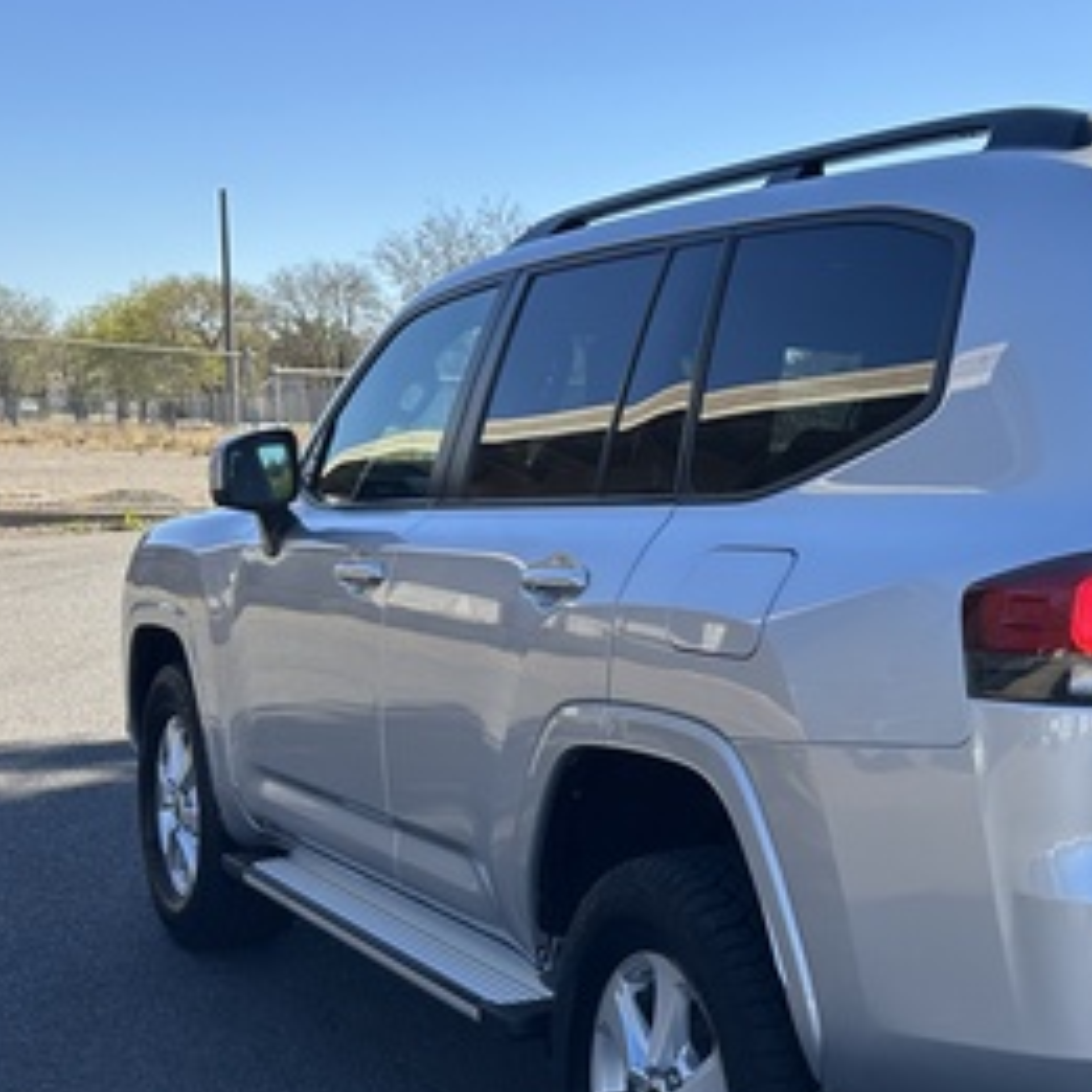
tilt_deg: -2.6
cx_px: 1021
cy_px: 611
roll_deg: +1.8
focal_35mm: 52
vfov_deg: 32.8
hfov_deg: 31.0
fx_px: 1856
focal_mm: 6.86
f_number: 1.78
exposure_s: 1/2110
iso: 80
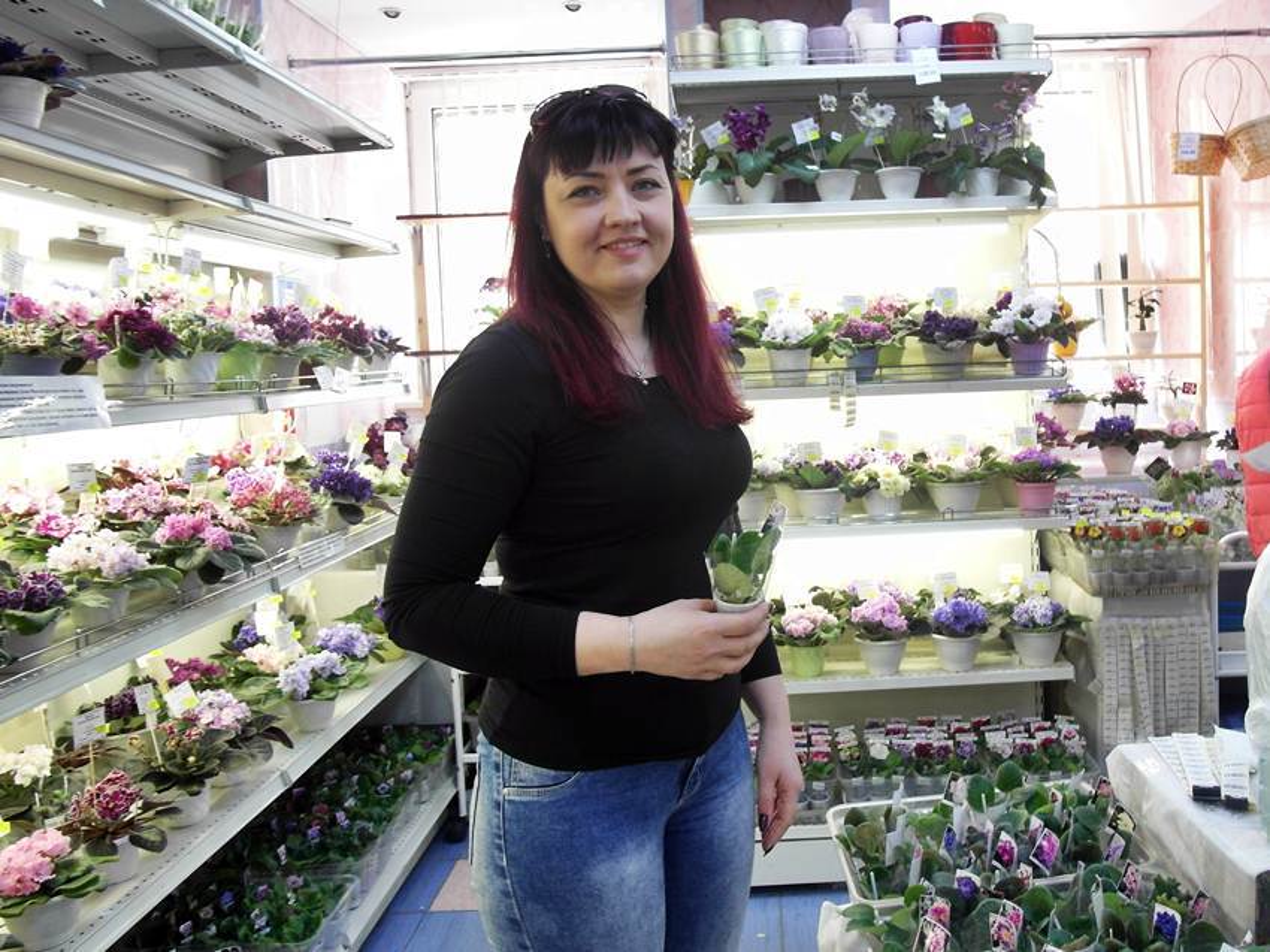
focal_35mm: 24
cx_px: 635
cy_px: 476
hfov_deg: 71.6
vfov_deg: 56.8
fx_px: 880
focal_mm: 5.2
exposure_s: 1/45
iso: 120
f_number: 2.5
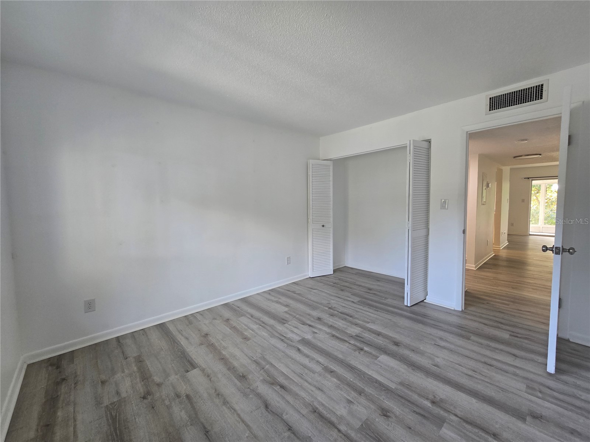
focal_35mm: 13
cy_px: 221
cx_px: 295
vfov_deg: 89.9
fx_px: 222
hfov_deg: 106.2
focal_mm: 2.2
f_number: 2.2
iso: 125
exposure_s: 1/60
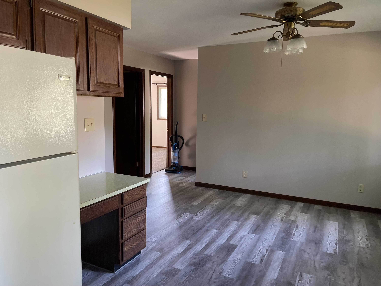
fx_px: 286
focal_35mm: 26
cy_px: 143
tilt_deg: -7.4
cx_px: 190
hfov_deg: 67.3
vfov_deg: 53.1
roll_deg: -1.0
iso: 320
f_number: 1.6
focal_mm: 5.1
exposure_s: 1/60
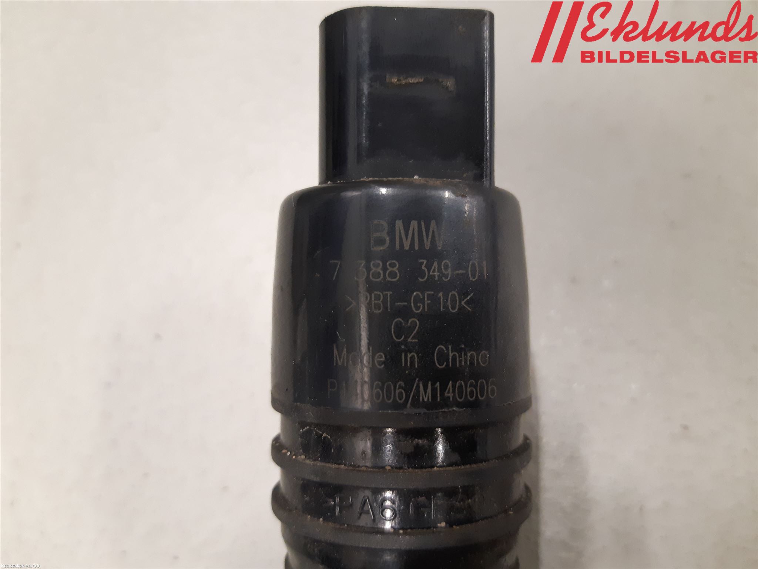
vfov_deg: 53.1
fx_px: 569
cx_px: 379
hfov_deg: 67.3
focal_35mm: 26
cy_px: 284
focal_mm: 3.93
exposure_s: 1/33
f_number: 1.7
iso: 250
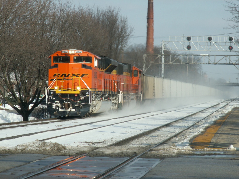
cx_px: 120
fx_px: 1243
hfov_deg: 11.0
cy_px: 90
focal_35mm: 180
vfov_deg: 8.2
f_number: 6.3
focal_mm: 29.39
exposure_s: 1/320
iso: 50
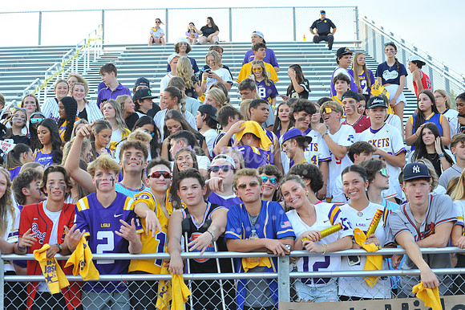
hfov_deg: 25.4
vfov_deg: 17.0
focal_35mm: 80
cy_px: 155
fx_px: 1033
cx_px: 232
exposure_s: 1/80
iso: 250
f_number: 6.3
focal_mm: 80
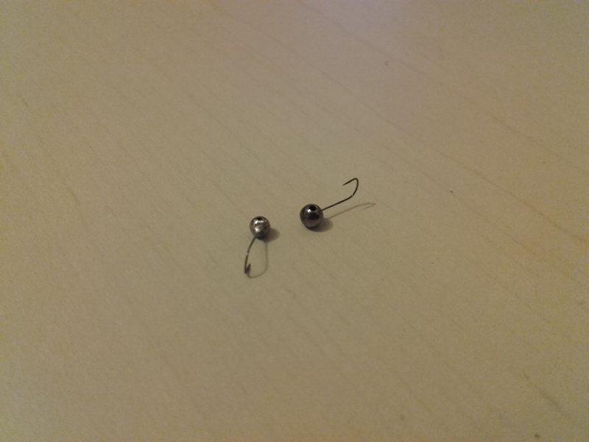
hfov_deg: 58.4
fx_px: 527
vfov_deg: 45.4
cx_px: 294
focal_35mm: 31
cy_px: 221
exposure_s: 1/14
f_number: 2.2
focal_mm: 3.3
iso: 170
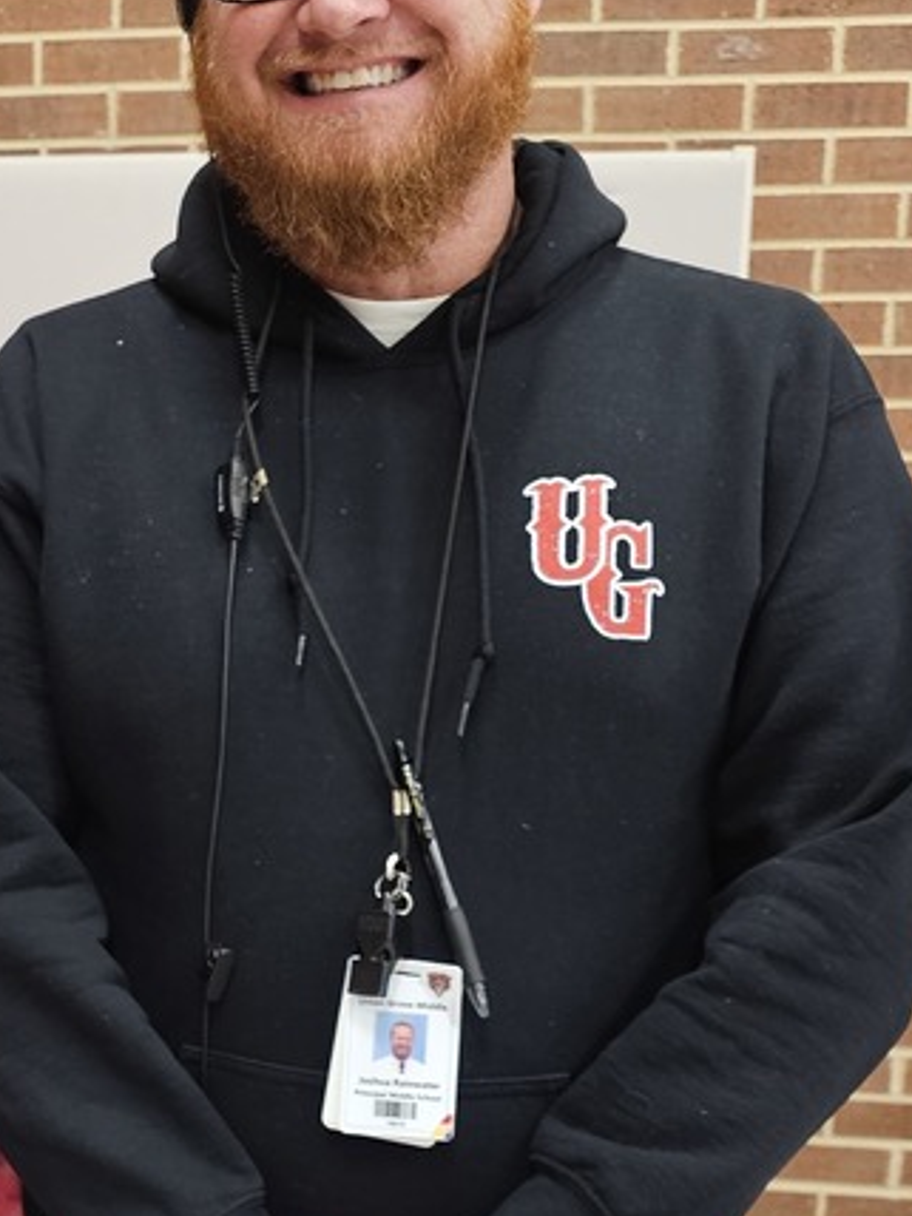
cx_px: 71
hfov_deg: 25.6
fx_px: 1932
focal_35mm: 55
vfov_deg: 34.5
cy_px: 847
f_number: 1.7
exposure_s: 1/63
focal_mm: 6.3
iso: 320
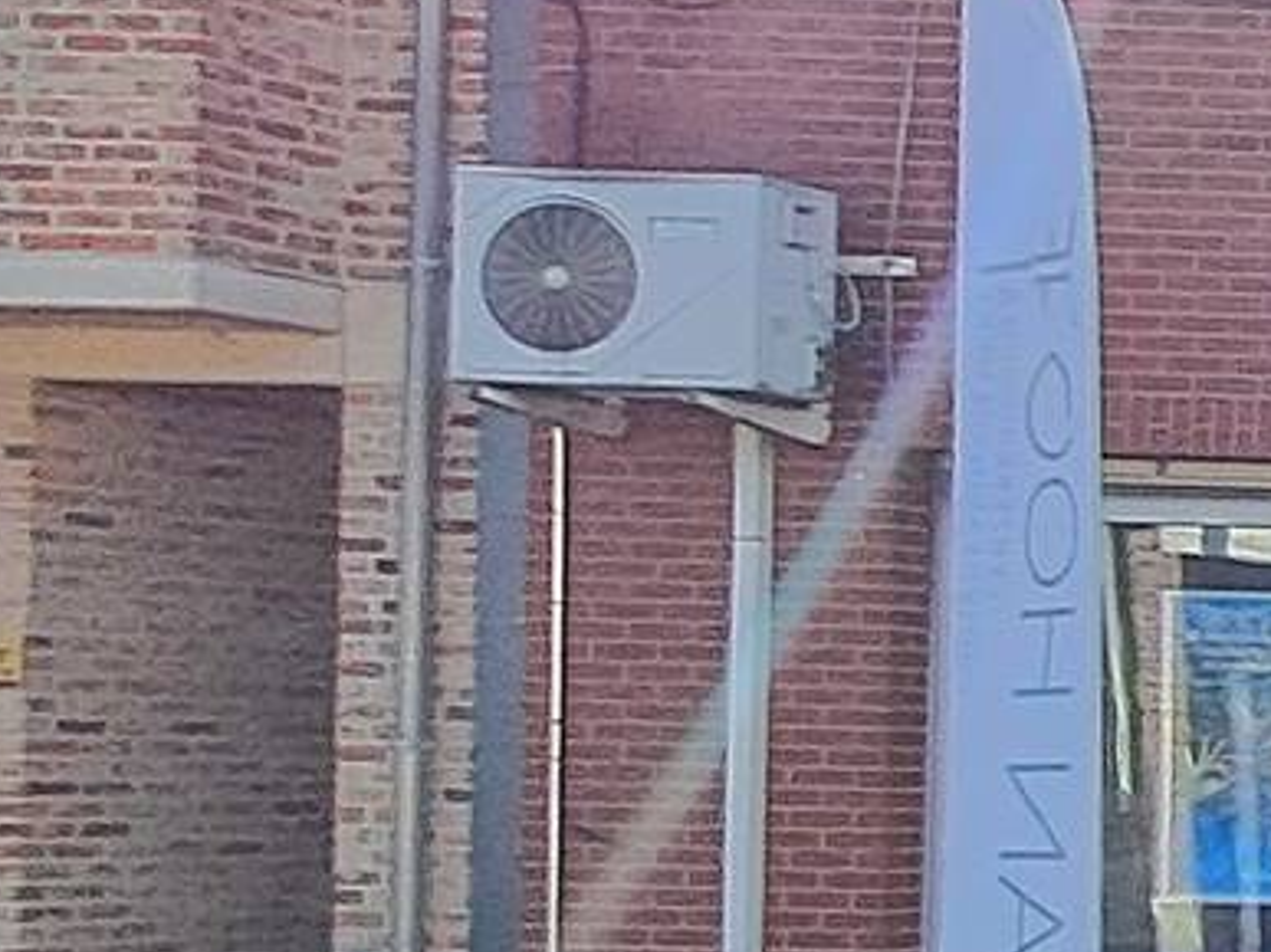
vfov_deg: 17.1
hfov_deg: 12.4
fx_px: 3157
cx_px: 3573
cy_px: 689
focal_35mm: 86
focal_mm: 1.74
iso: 50
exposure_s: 1/1193
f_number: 2.2
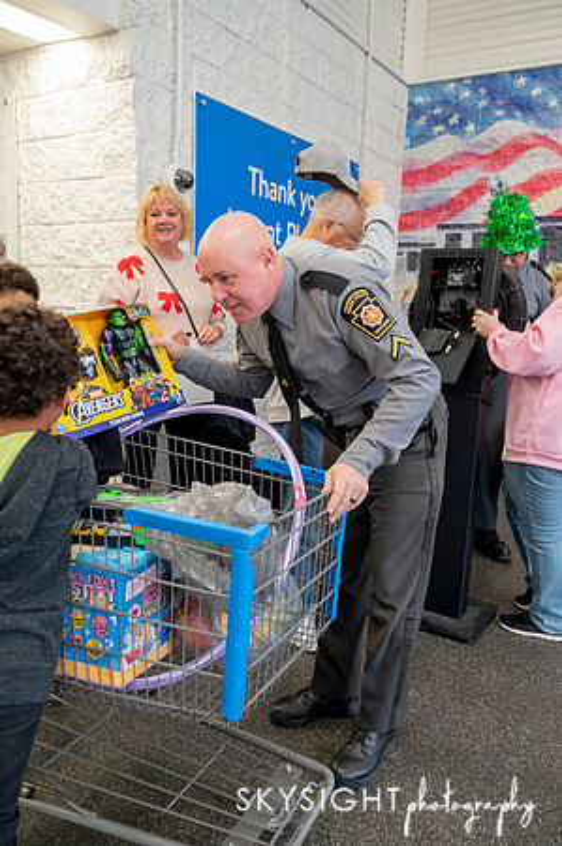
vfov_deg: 65.5
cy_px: 423
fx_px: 657
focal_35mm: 28
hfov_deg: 46.3
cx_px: 281
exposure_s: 1/320
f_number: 3.5
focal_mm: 28
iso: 2000
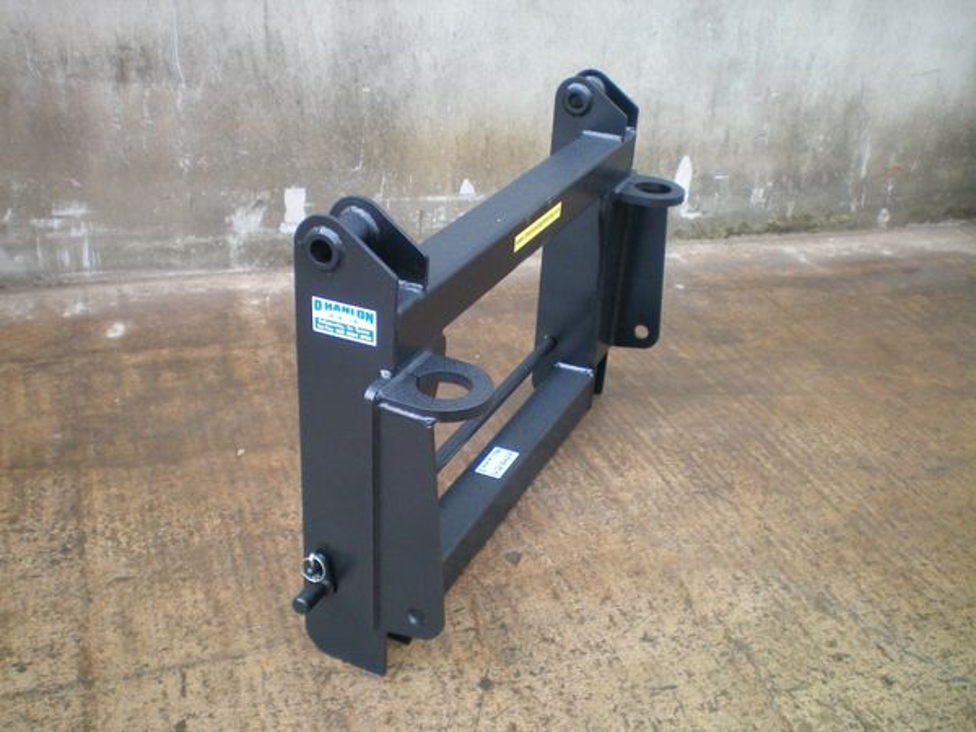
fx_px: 1071
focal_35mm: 38
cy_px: 366
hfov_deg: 49.0
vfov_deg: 37.7
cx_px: 488
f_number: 3.1
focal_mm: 6.3
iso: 125
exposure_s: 1/60
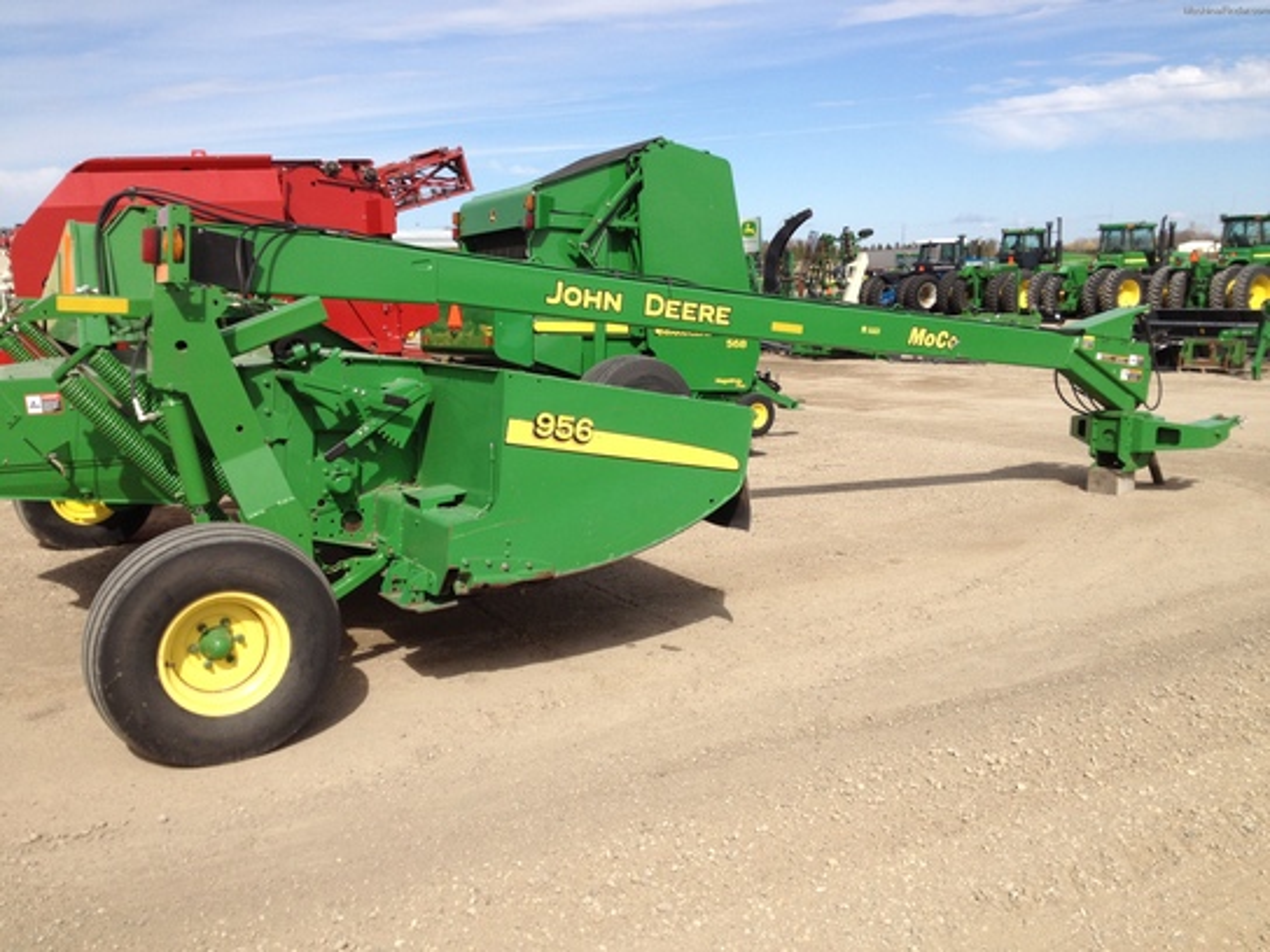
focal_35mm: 35
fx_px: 1284
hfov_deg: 52.6
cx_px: 635
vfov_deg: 40.7
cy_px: 476
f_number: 2.4
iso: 50
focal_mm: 4.28
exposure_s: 1/1972
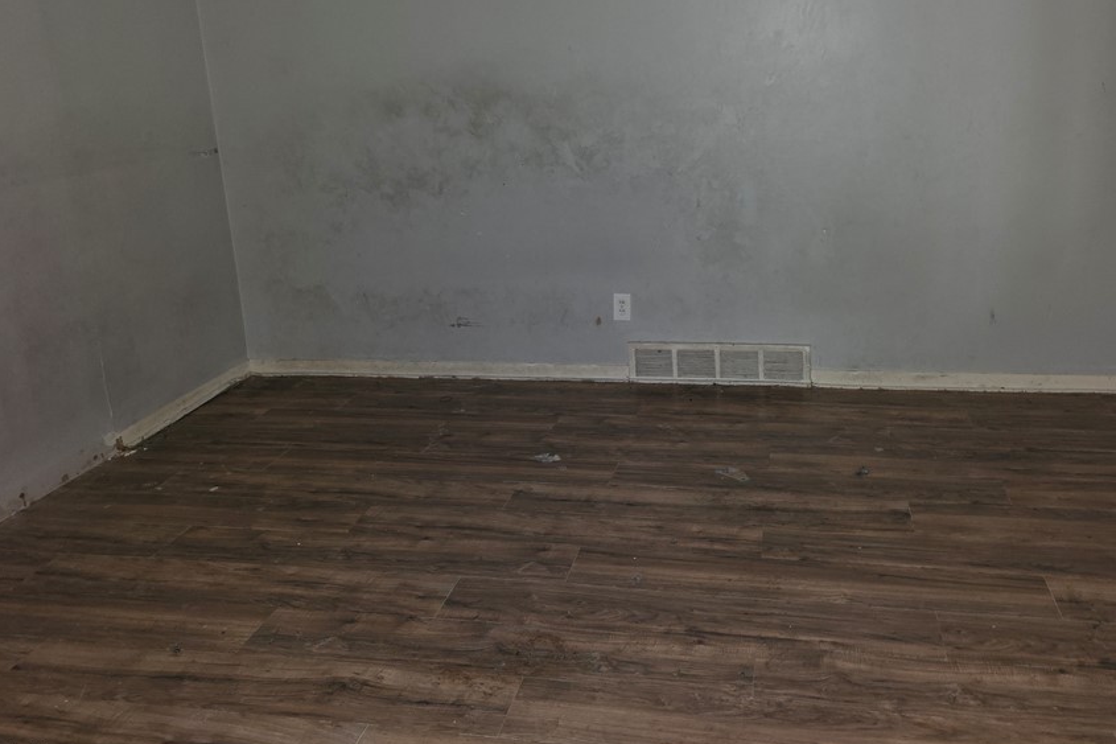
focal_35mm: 29
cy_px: 272
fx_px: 899
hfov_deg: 63.4
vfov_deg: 44.5
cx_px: 630
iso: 250
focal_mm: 6.3
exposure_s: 1/12
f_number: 1.7
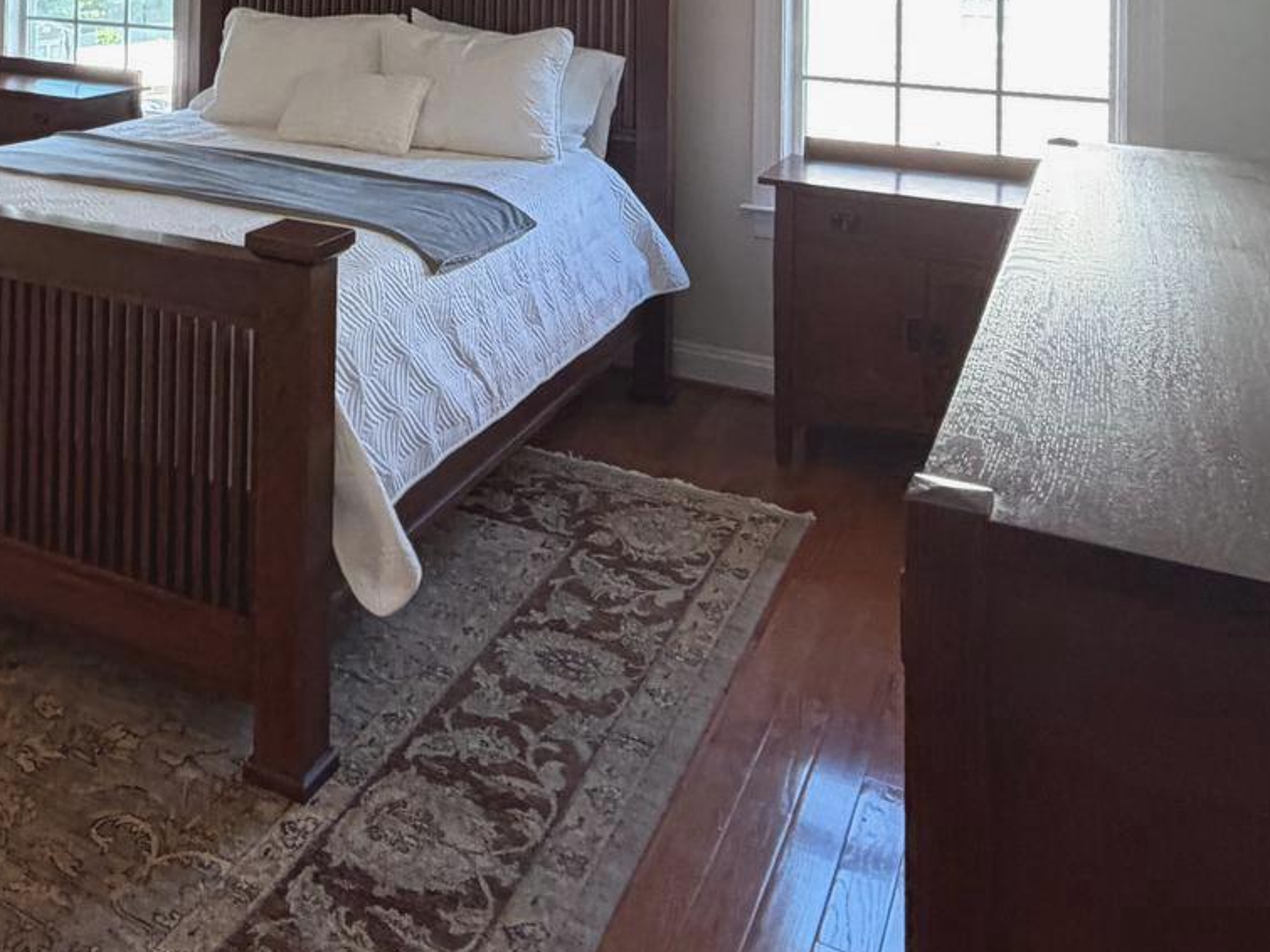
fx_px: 1394
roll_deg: -0.6
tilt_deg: +1.4
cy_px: -116
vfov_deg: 32.7
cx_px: 259
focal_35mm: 38
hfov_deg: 46.5
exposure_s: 1/120
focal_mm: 2.22
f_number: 2.2
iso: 250
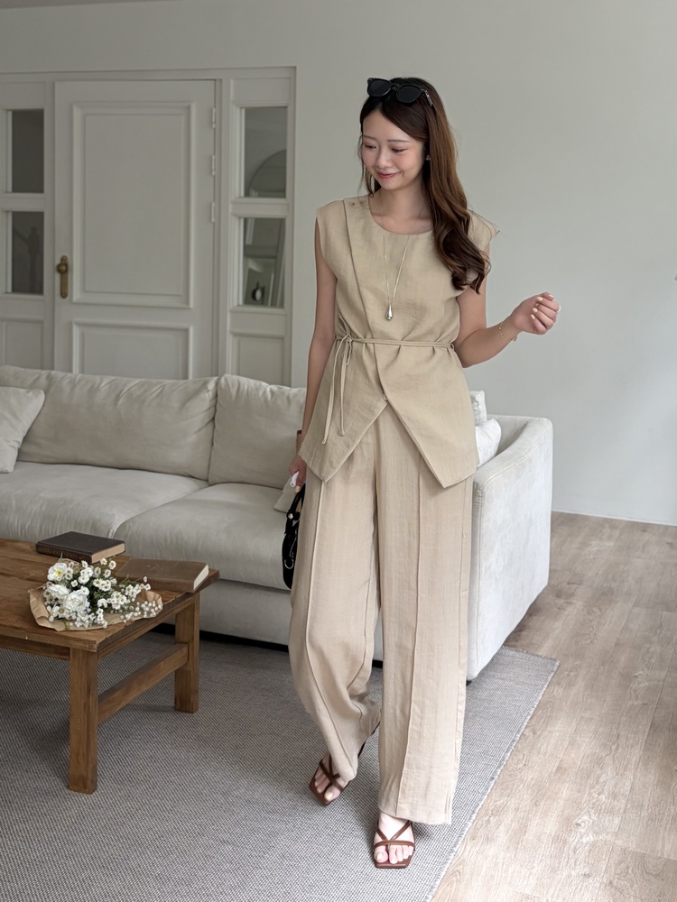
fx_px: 678
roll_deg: -1.4
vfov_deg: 67.3
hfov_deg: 53.1
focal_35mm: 26
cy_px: 451
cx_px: 338
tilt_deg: -2.5
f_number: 1.6
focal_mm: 5.96
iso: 100
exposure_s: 1/122
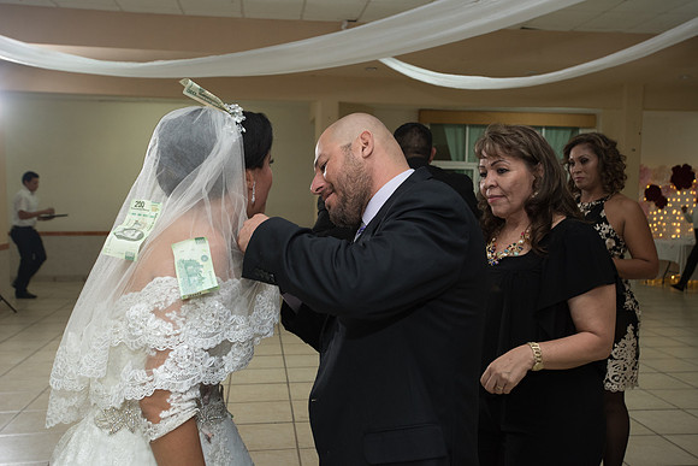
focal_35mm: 35
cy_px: 233
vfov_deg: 37.9
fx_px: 679
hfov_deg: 54.4
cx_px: 349
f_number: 4
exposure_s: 1/100
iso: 1600
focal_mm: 35
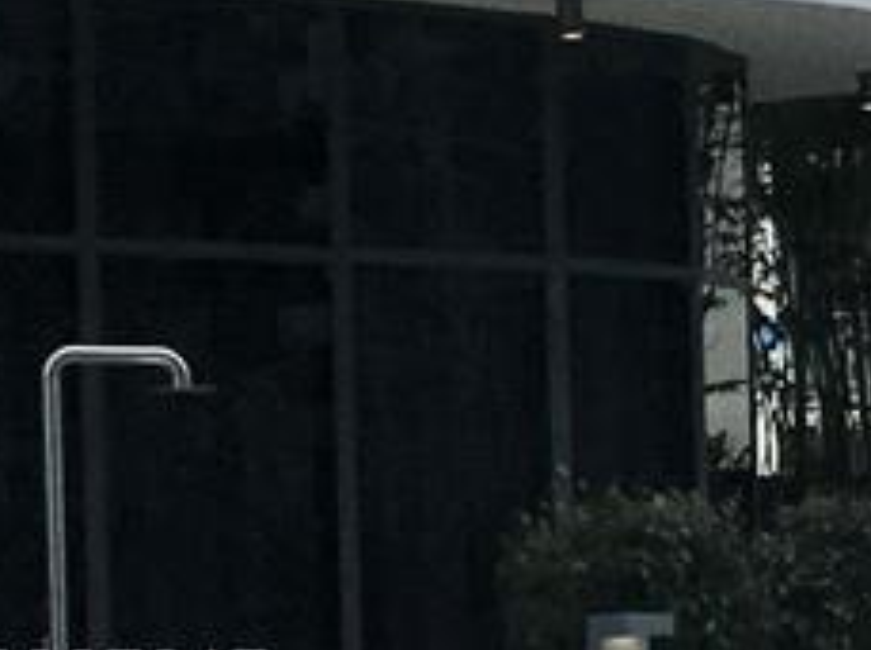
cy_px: 684
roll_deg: +0.6
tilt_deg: -1.3
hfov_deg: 8.2
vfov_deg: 7.3
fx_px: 5100
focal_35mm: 203
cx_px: 2712
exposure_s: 1/1538
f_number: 2.2
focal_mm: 4.15
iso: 25
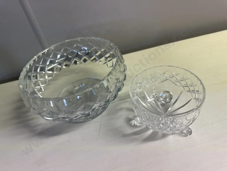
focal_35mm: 24
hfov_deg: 71.6
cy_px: 86
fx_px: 157
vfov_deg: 56.8
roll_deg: +12.7
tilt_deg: -40.5
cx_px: 114
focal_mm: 6.86
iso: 125
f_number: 1.78
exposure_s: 1/100
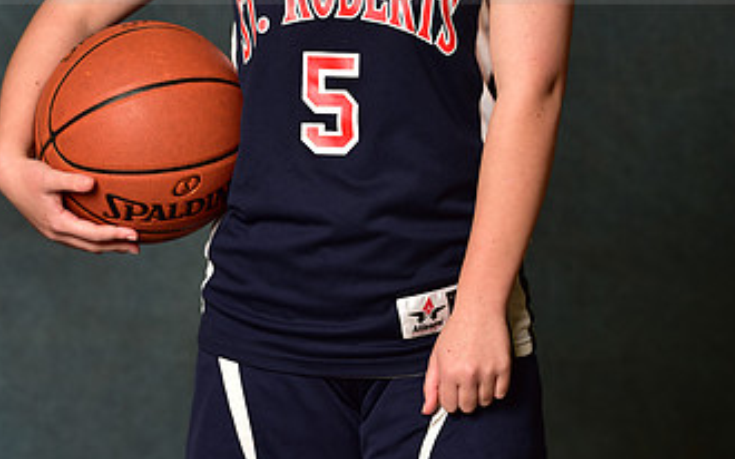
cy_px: -67
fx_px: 4305
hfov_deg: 9.8
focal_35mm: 215
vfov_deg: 6.1
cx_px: 326
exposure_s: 1/200
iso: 200
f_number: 4.5
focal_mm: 120
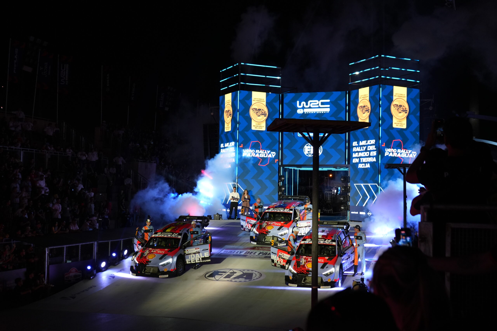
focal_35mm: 44
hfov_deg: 44.5
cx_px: 248
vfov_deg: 30.5
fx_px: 607
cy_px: 166
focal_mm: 44
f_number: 4.5
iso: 2000
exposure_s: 1/160
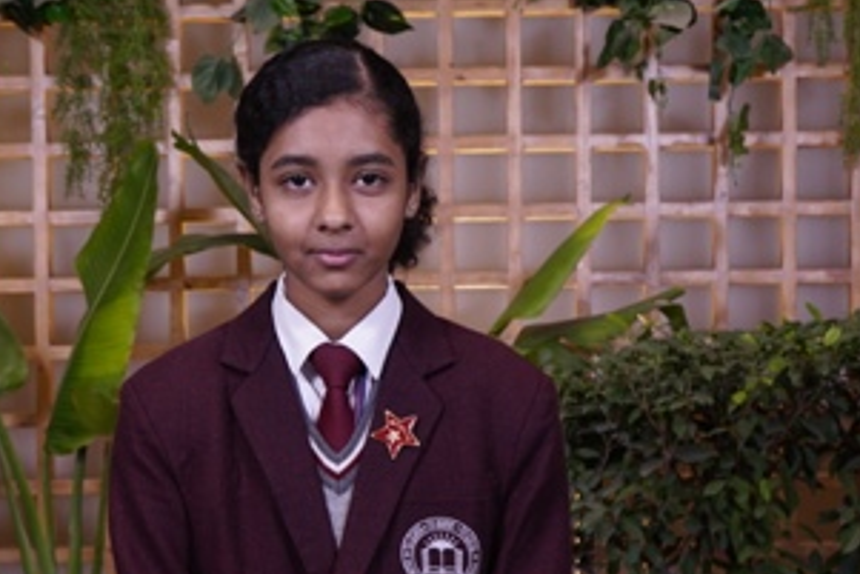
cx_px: 374
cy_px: 404
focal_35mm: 73
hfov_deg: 27.7
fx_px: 1745
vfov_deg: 18.6
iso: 500
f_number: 5
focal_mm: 33
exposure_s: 1/125
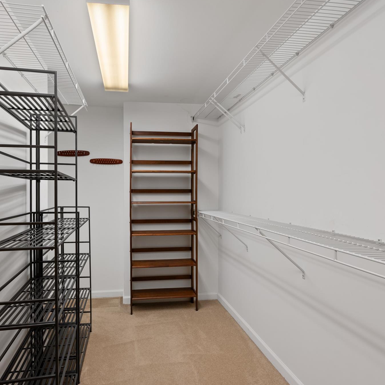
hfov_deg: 67.8
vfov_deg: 68.1
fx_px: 285
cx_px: 169
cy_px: 191
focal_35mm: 23
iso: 400
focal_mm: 17.5
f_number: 9
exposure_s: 1/15
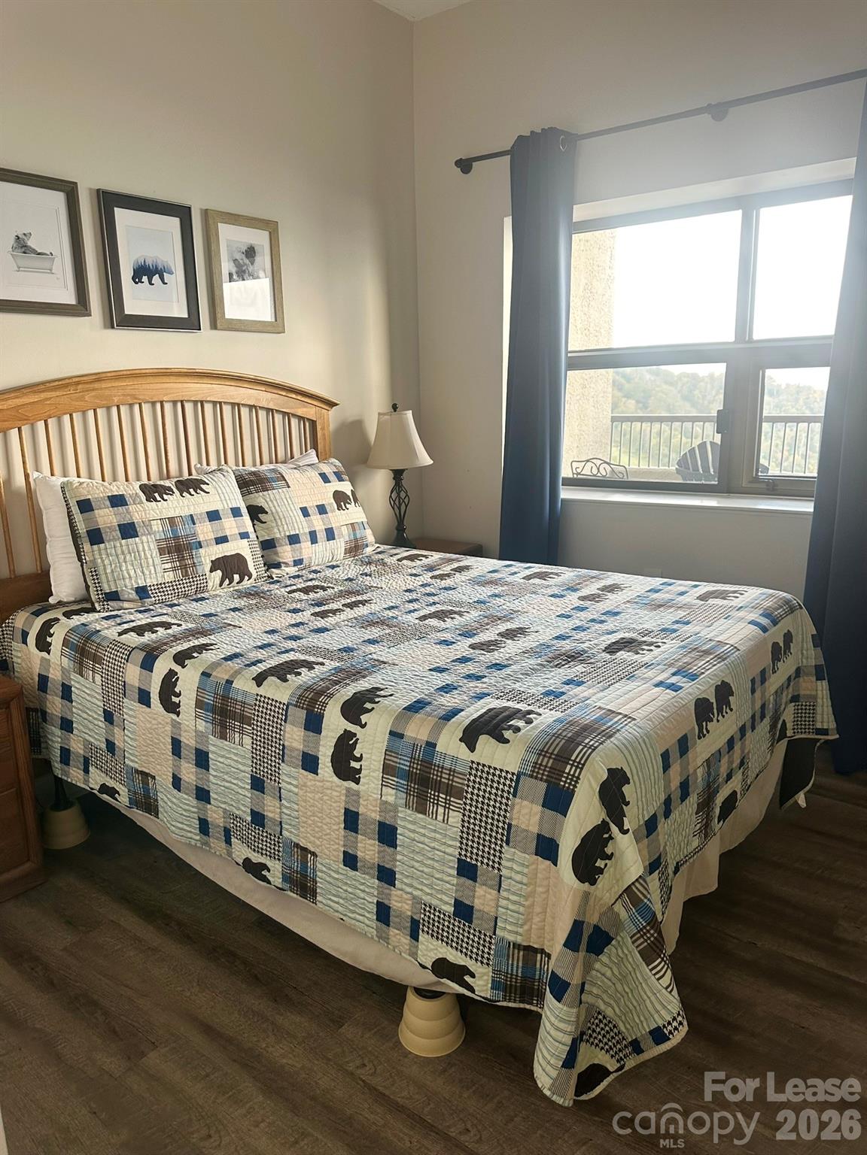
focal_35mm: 24
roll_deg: +0.8
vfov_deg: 71.6
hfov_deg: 56.8
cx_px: 434
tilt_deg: -12.9
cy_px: 578
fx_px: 801
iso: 125
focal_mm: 6.86
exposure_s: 1/60
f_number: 1.78
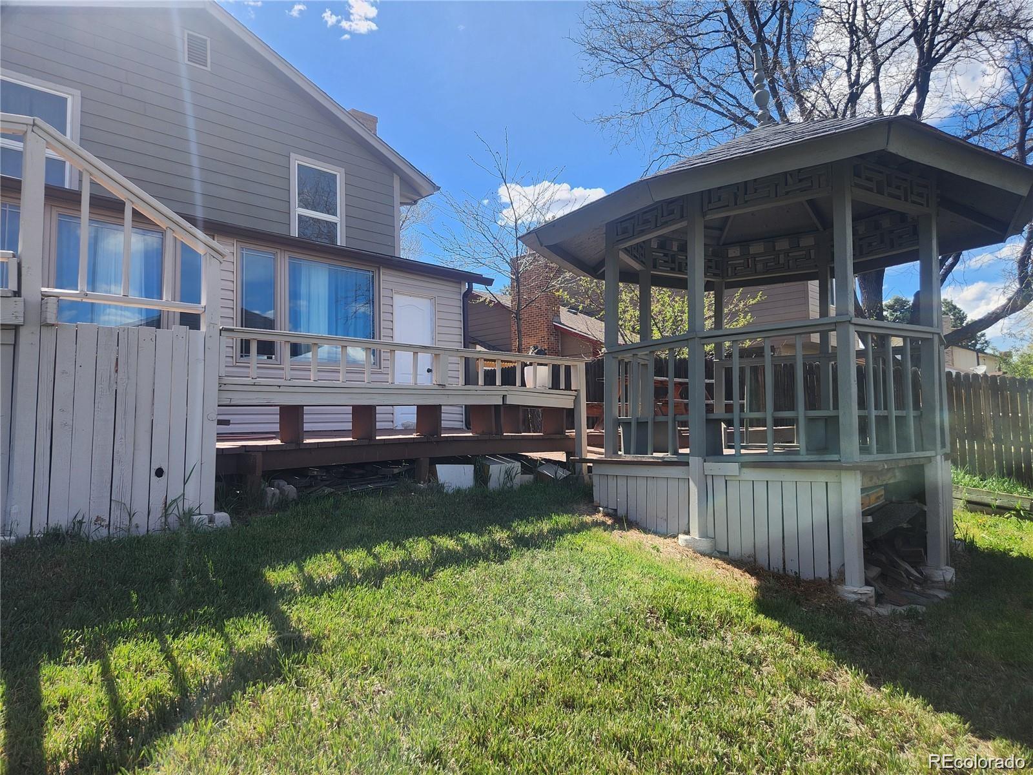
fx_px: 686
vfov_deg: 58.9
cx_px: 516
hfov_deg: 73.9
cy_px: 388
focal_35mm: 23
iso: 20
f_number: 1.8
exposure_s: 1/841
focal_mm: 5.4
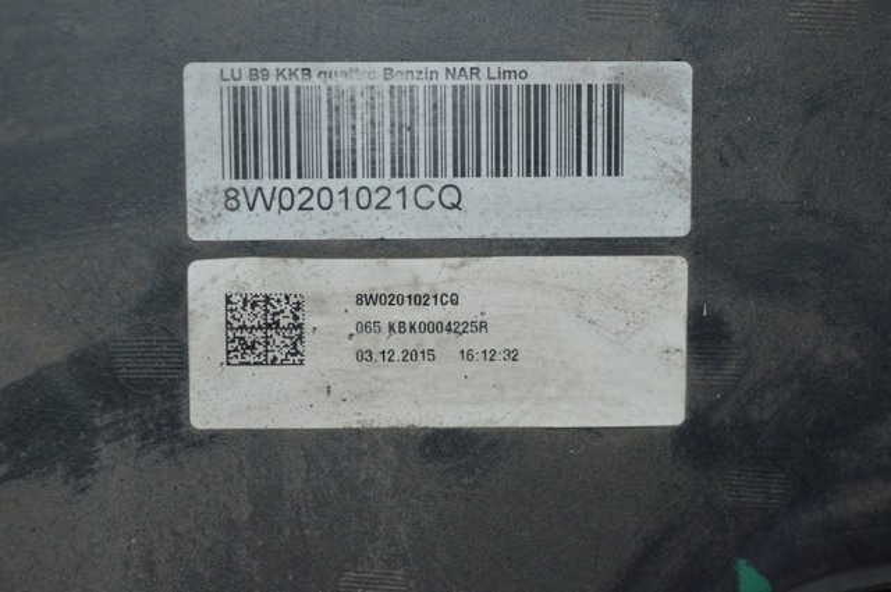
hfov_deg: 33.4
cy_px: 296
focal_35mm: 60
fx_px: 1483
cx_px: 446
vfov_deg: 22.6
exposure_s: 1/60
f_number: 5
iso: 1000
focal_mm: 40
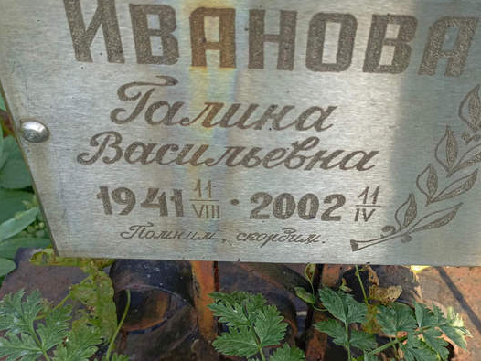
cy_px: 148
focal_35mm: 38
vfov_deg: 37.6
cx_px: 284
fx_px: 528
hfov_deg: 48.7
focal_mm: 4.76
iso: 112
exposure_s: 1/147
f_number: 1.69
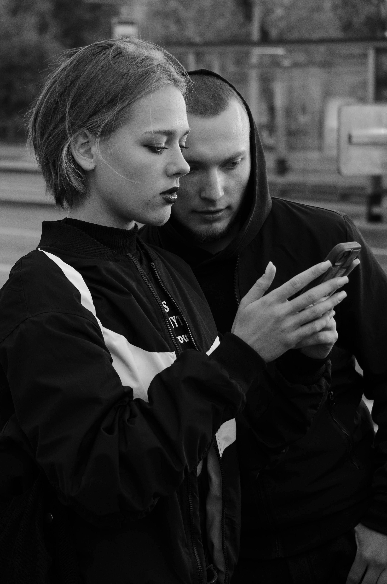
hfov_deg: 16.5
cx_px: 194
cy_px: 292
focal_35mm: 82
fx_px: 1336
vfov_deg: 24.7
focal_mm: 55
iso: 250
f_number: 4.5
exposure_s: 1/320
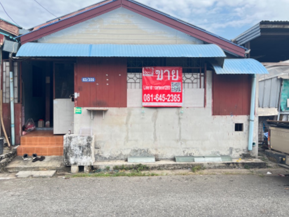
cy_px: 93
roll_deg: +0.1
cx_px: 126
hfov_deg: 59.8
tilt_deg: +0.1
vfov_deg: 46.7
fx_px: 250
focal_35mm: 30
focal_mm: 5.7
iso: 50
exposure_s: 1/1124
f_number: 1.5
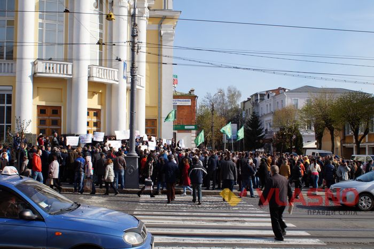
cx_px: 187
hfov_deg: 49.6
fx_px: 405
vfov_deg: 34.2
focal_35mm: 39
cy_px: 124
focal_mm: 26
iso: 100
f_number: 11
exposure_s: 1/125
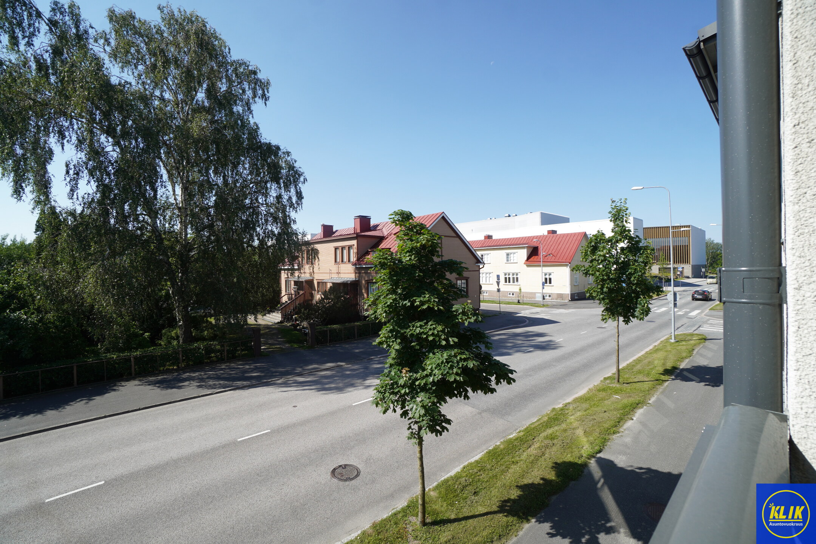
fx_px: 340
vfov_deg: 77.3
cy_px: 272
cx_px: 408
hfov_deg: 100.4
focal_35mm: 15
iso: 100
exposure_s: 1/200
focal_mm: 10
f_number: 8
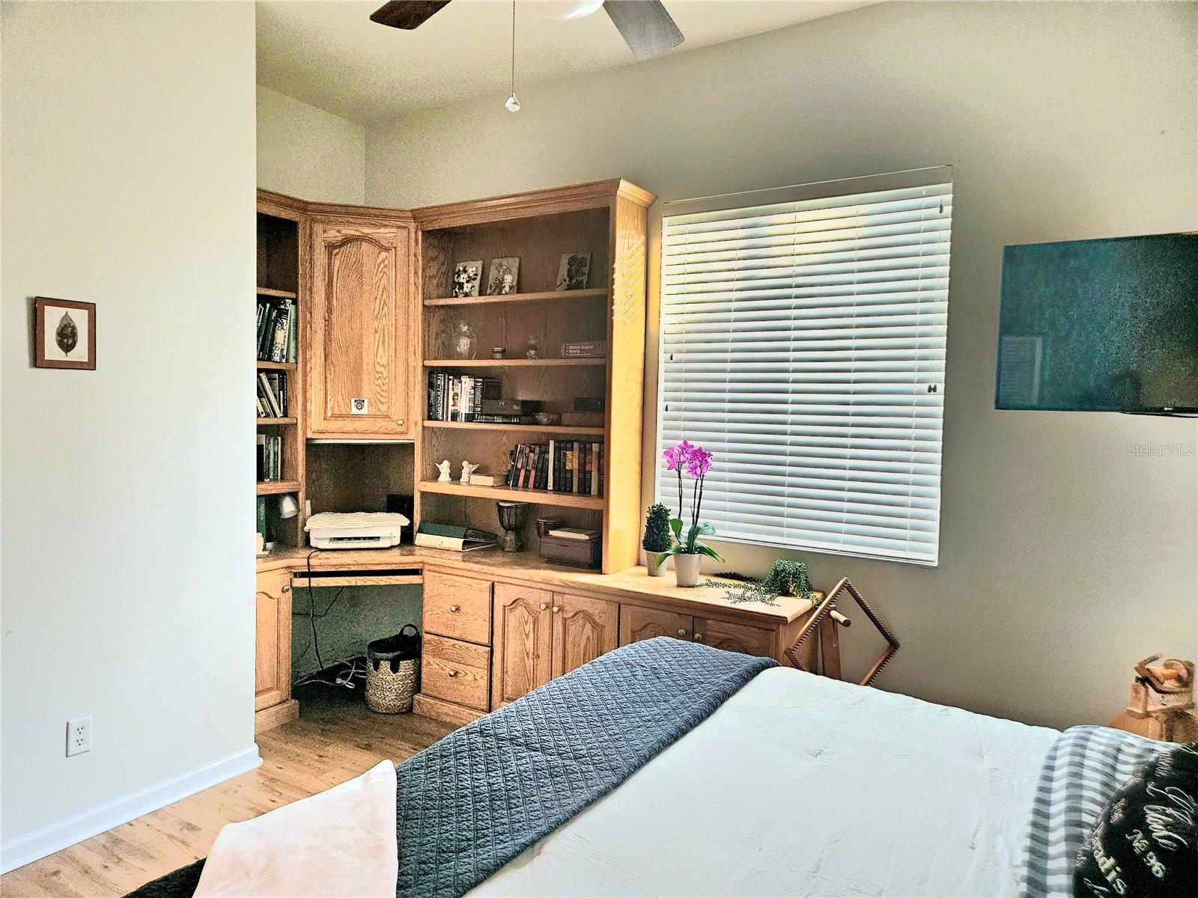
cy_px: 449
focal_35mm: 23
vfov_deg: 58.9
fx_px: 796
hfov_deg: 73.9
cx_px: 599
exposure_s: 1/120
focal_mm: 5.4
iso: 250
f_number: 1.8
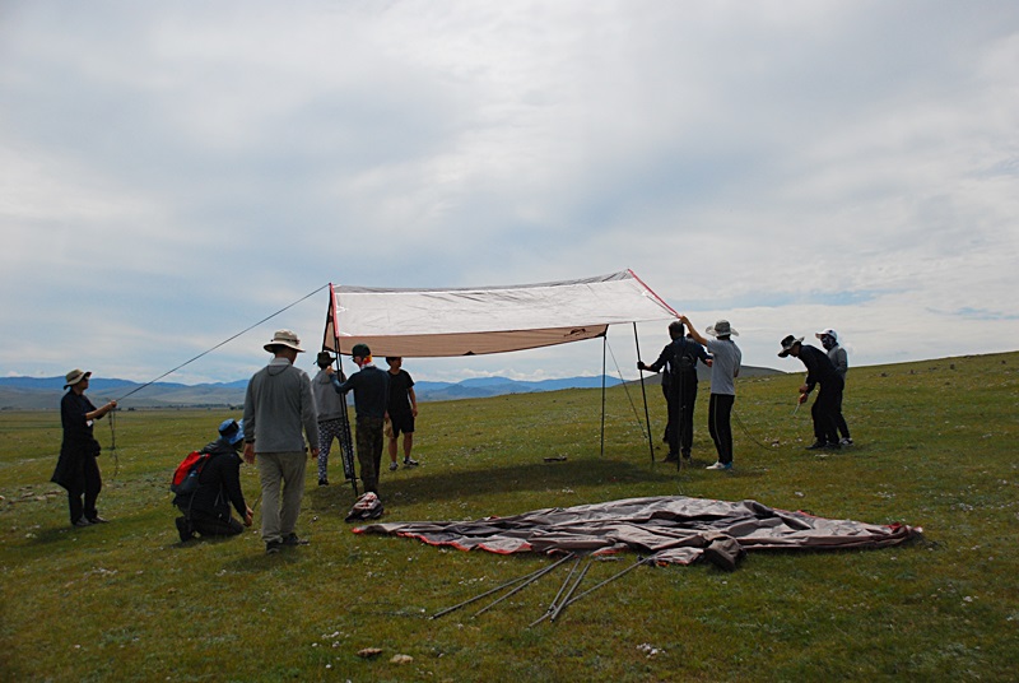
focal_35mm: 42
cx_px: 510
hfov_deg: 46.3
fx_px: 1191
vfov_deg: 32.0
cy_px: 342
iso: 400
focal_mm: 28
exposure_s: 1/4000
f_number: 5.6
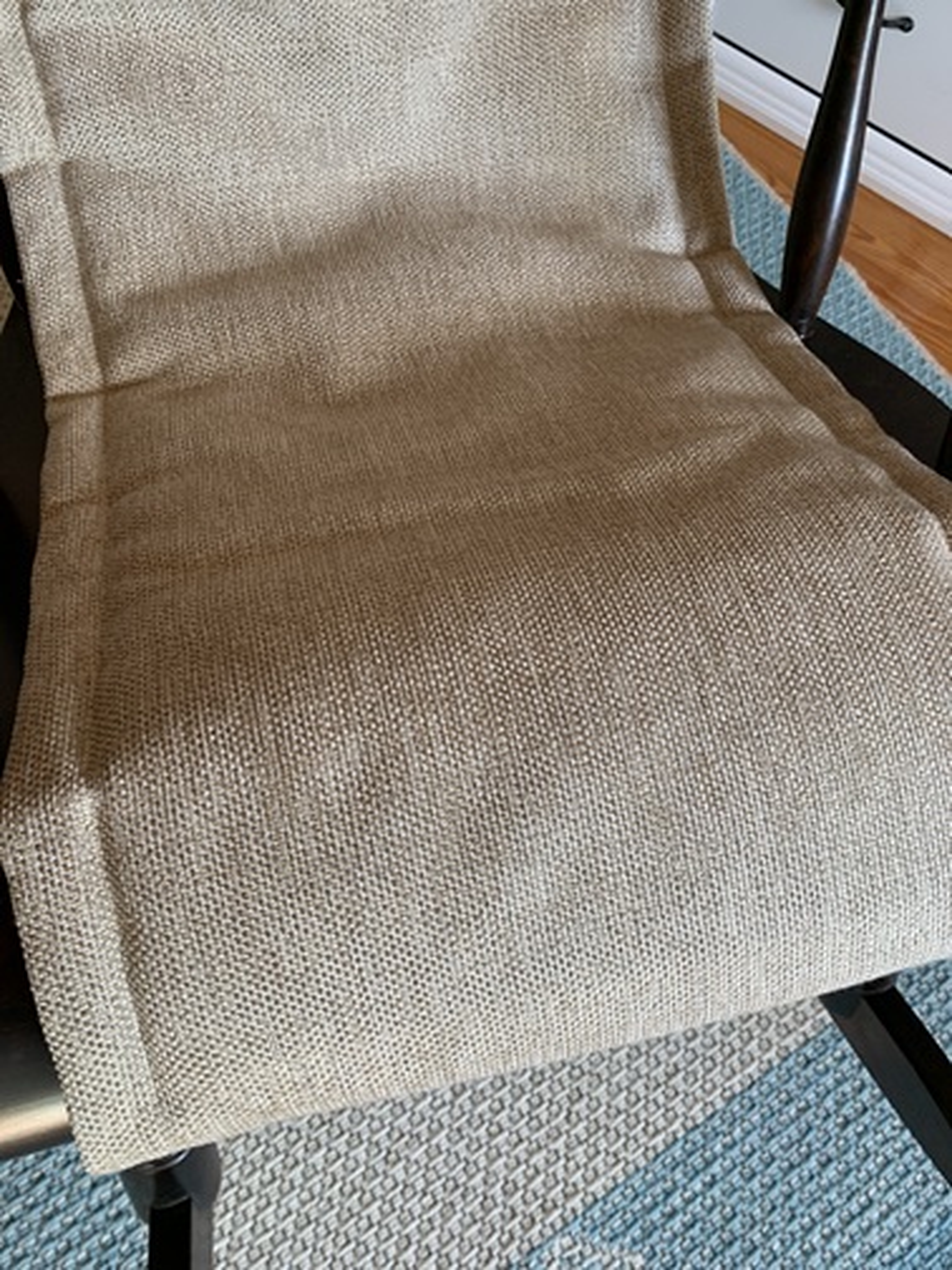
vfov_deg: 67.3
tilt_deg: -65.0
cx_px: 476
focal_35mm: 26
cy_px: 635
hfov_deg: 53.1
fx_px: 953
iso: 100
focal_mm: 4.25
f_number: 1.8
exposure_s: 1/79
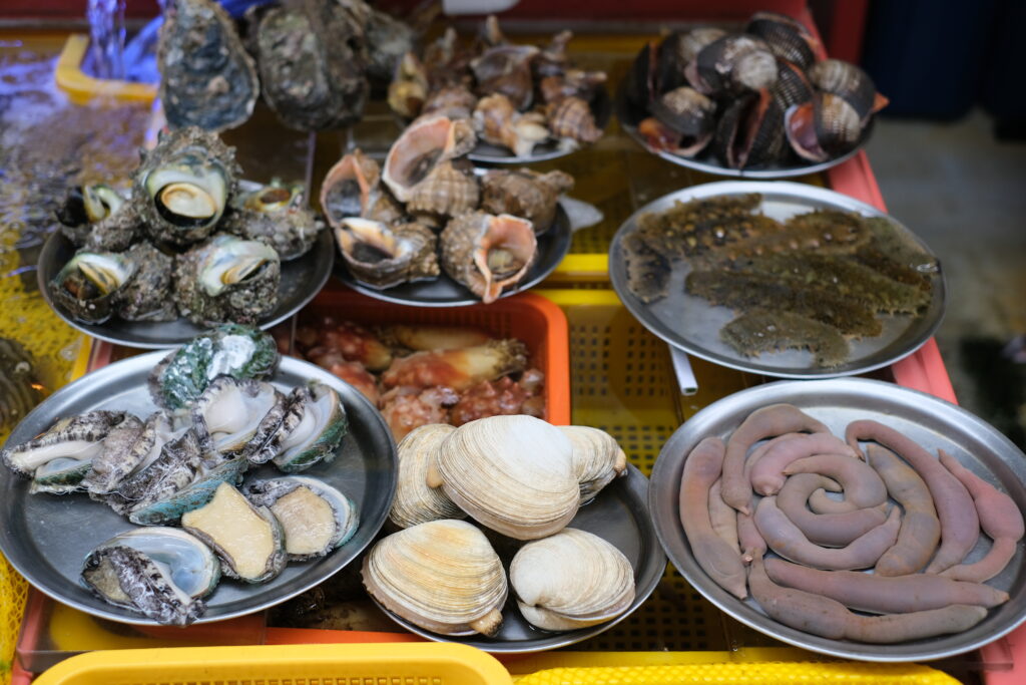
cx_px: 513
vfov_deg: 25.5
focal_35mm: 53
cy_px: 342
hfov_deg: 37.5
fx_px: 1511
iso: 320
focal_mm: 35
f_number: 2.2
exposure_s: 1/200
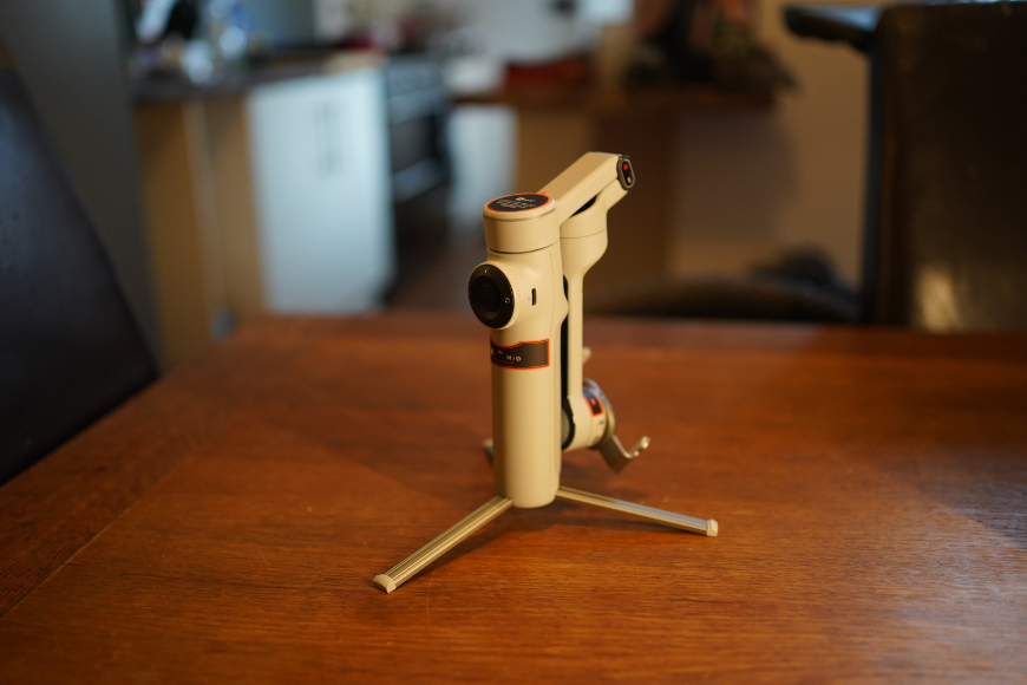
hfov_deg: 54.4
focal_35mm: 35
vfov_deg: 37.9
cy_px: 342
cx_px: 514
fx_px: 998
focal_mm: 35
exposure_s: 1/160
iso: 1600
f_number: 2
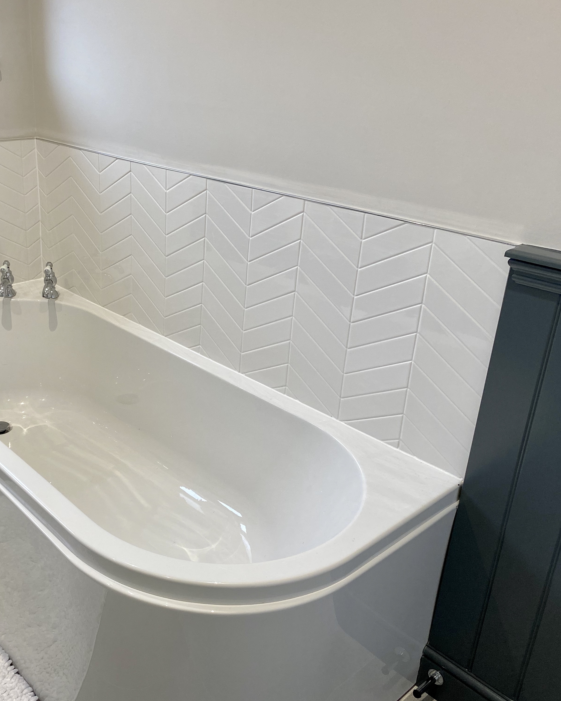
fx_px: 706
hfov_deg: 42.2
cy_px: 351
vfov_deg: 52.8
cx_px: 151
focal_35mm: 34
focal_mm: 4.25
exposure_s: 1/100
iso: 80
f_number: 1.8
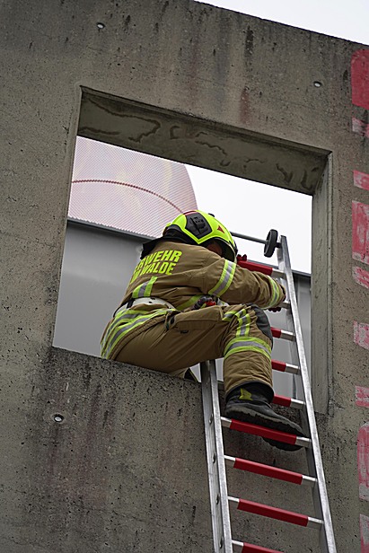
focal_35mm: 200
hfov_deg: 6.9
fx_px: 3073
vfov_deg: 10.3
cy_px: 276
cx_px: 184
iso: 500
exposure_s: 1/1000
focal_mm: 200
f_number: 5.6
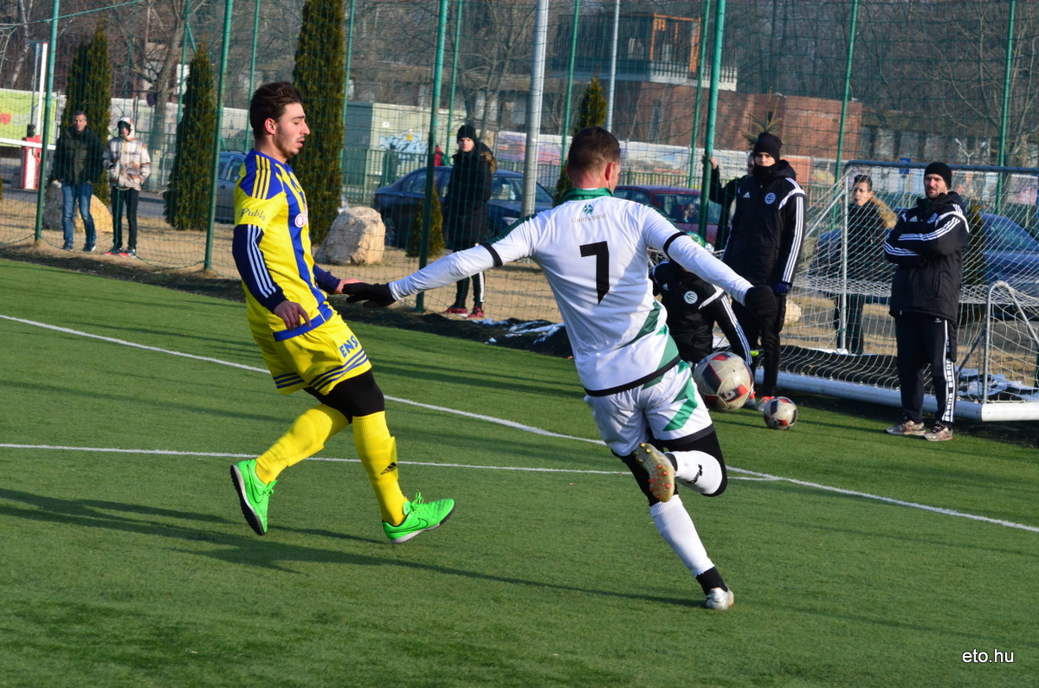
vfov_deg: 11.1
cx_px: 520
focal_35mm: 123
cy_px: 344
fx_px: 3543
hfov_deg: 16.7
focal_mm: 82
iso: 800
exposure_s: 1/1250
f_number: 9
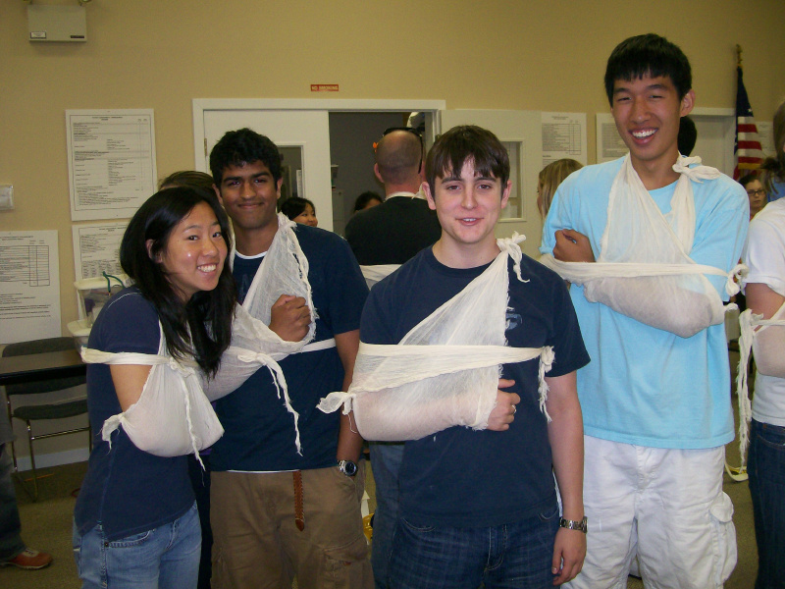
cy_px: 294
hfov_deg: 51.4
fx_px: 816
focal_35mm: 36
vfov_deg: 39.7
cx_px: 392
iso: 140
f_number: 2.7
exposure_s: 1/64
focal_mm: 6
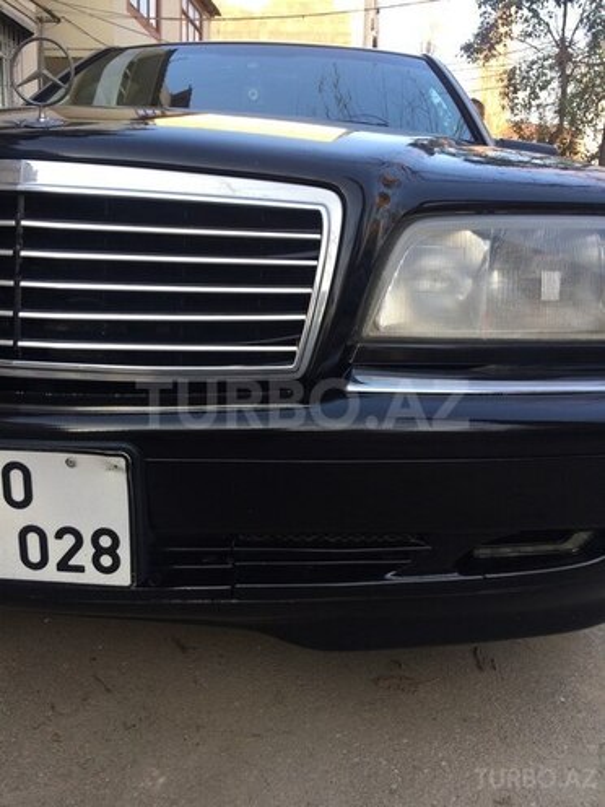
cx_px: 302
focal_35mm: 29
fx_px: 676
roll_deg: -0.2
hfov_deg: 48.2
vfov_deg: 61.7
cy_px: 404
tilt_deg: -13.0
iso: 32
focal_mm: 4.15
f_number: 2.2
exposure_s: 1/155
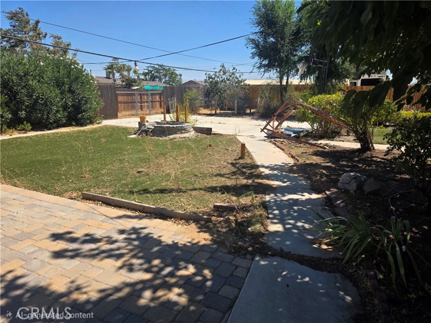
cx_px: 216
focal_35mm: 23
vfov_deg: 58.9
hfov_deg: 73.9
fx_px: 286
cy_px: 162
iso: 80
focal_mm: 6.3
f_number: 1.7
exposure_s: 1/5000
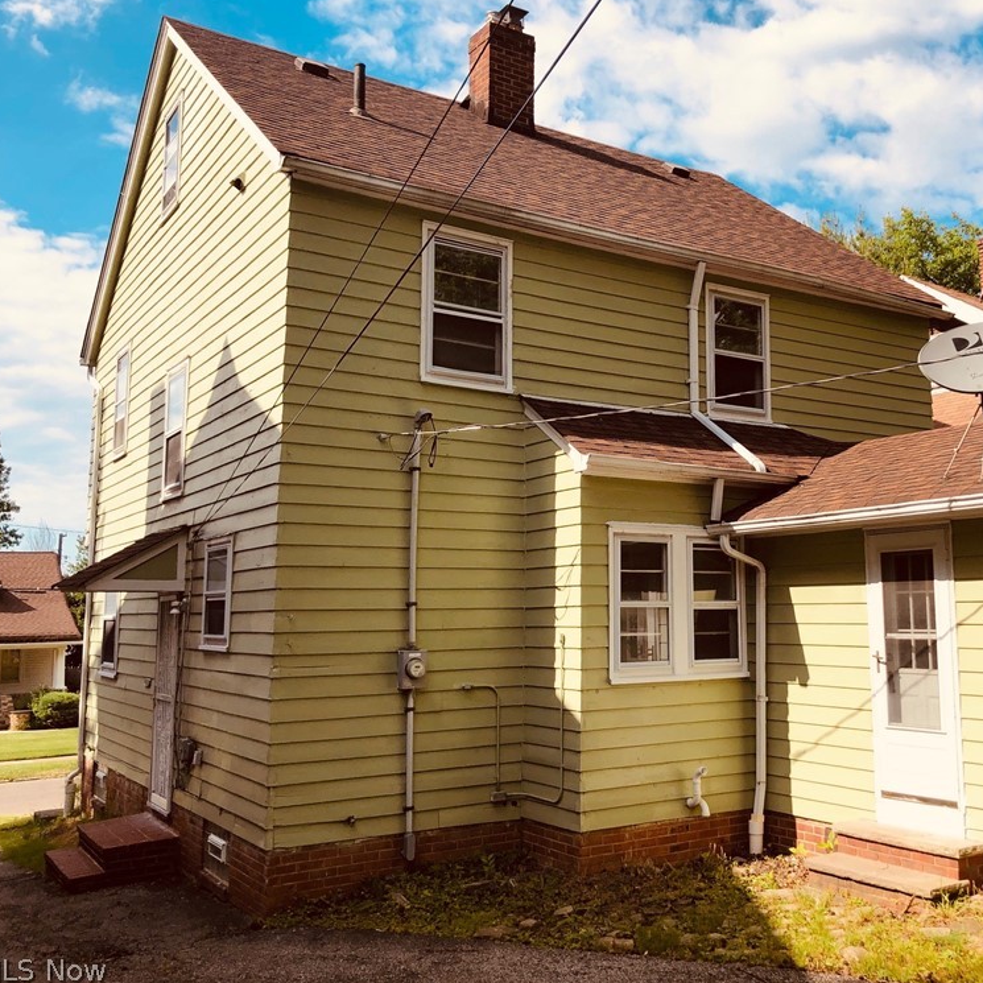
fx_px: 1092
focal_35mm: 34
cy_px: 486
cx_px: 645
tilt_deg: +5.5
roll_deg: -0.5
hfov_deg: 47.8
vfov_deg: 48.4
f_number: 1.8
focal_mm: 3.99
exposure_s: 1/1799
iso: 20
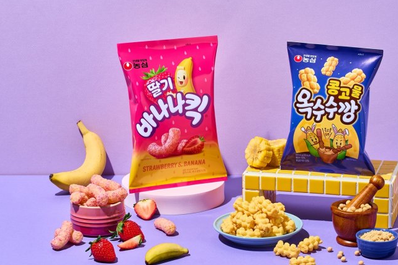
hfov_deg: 15.6
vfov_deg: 10.5
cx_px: 236
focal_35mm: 131
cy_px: 140
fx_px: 1448
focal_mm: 105
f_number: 18
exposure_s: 1/200
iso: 100
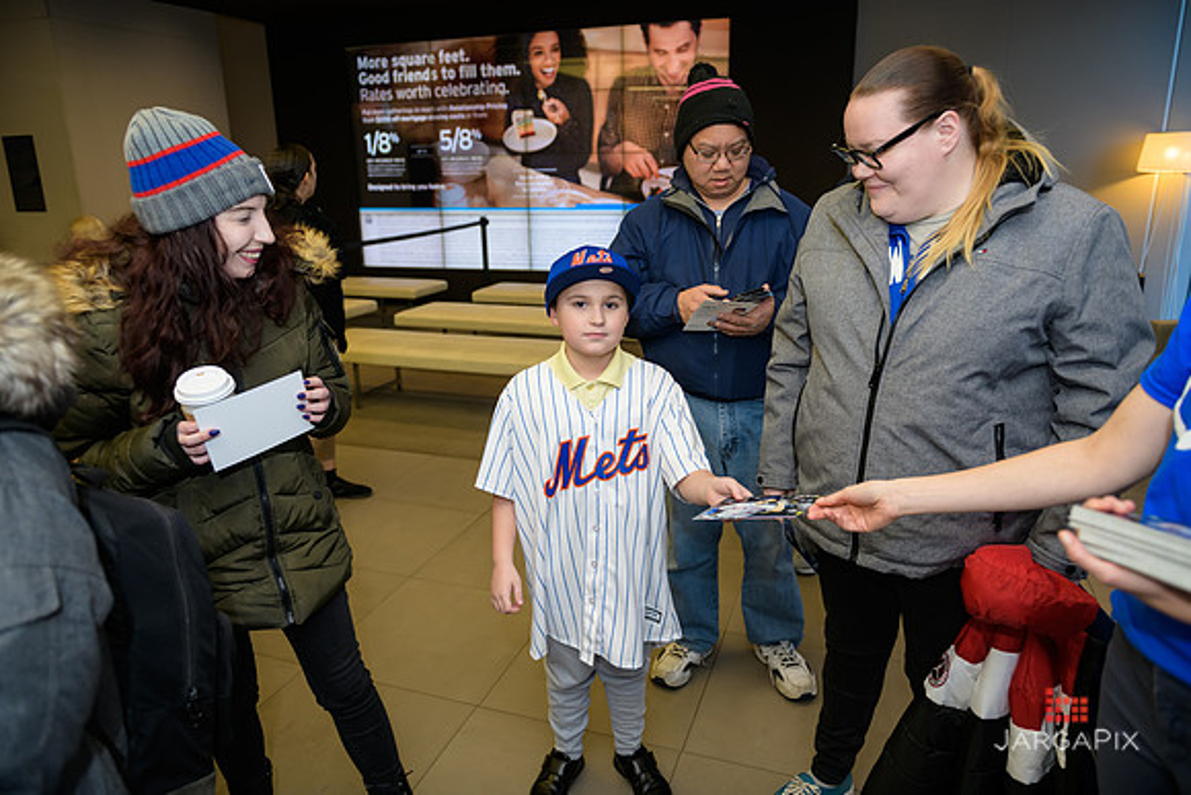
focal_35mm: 24
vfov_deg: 53.2
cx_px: 596
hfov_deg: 73.7
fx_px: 794
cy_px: 398
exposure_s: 1/125
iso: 400
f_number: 3.2
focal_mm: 24
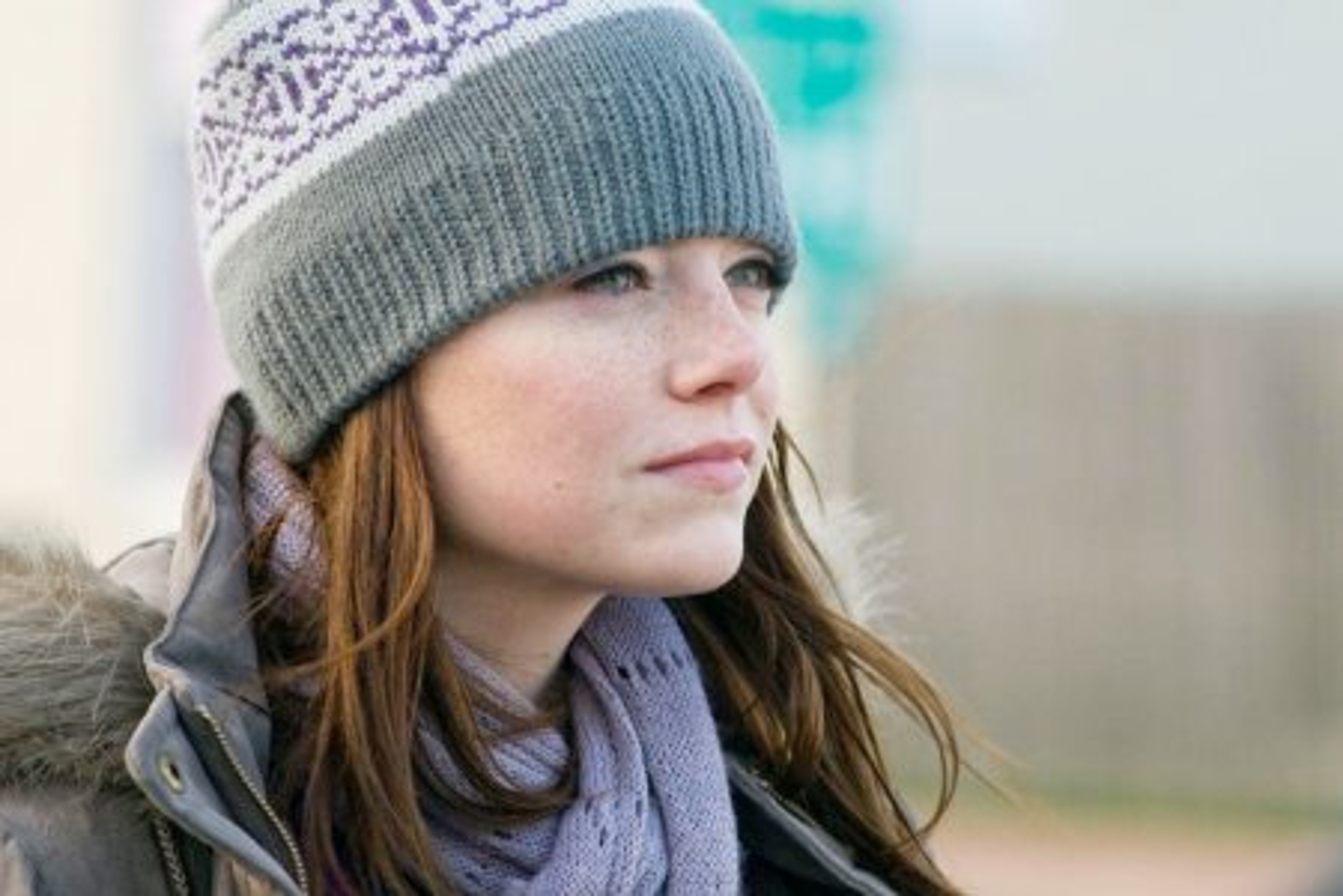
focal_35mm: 202
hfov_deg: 10.2
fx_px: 7554
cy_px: 448
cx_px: 672
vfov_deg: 6.8
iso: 500
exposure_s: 1/250
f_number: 4
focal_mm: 135
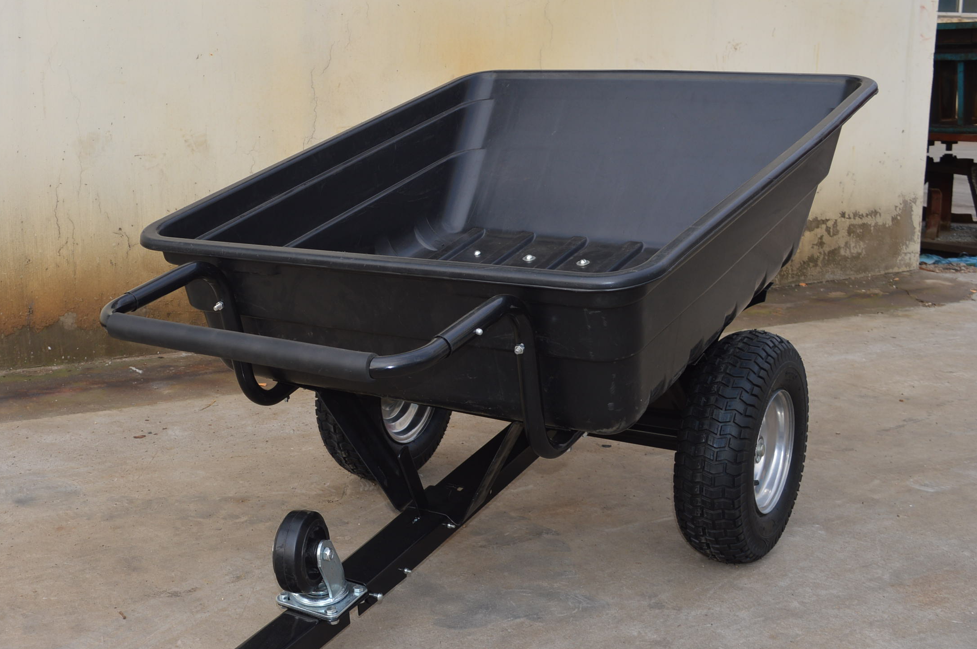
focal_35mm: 48
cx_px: 302
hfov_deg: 40.7
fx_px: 1293
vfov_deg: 28.2
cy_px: 361
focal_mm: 23
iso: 100
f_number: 5.6
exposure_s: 1/200
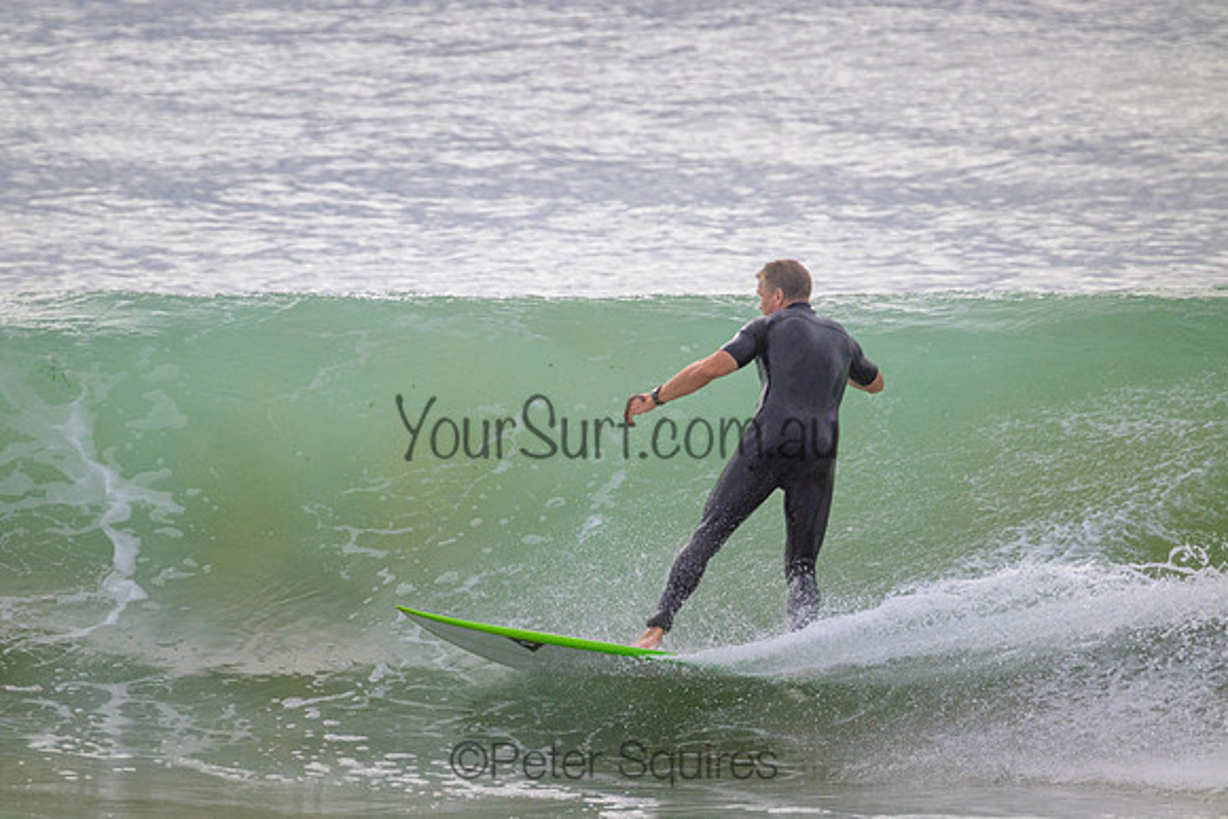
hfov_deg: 2.6
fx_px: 27294
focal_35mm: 800
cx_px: 614
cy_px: 410
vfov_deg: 1.7
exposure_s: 1/2000
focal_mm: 800
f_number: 11
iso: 1000
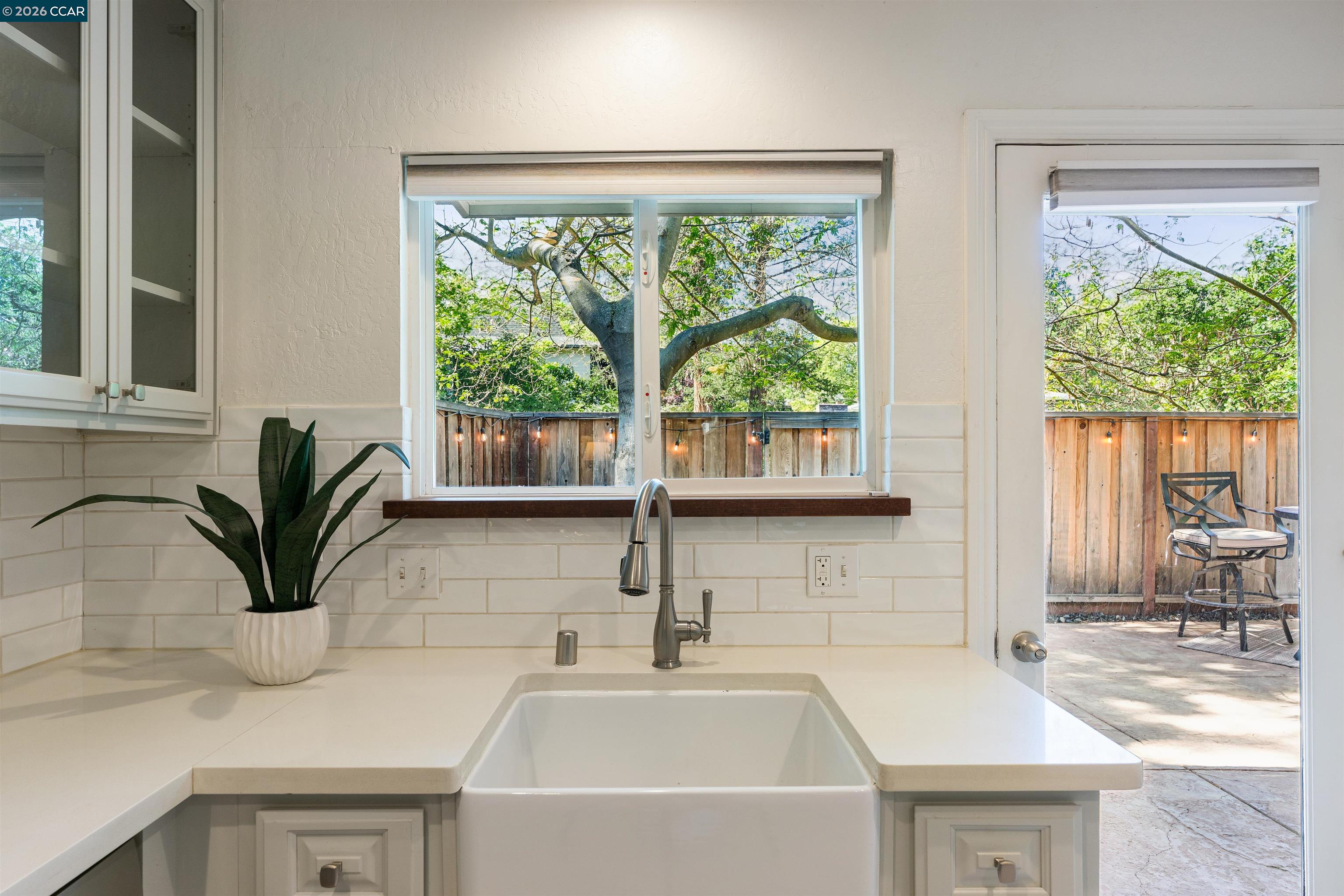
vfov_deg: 61.9
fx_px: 747
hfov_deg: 84.0
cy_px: 448
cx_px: 672
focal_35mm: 20
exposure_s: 1/30
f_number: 9
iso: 320
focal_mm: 20
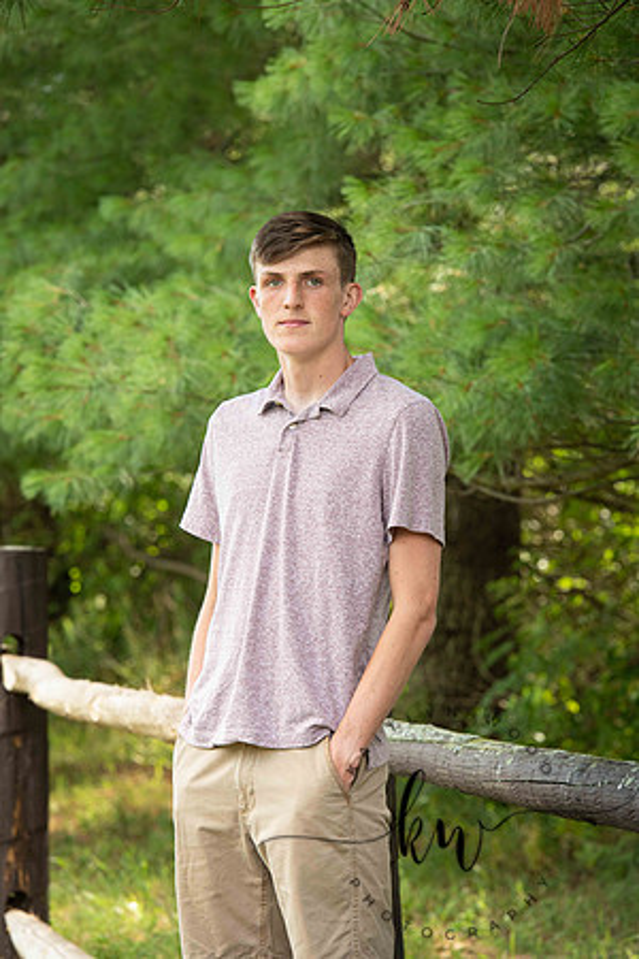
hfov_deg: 8.3
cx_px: 320
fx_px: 4393
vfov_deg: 12.5
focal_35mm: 165
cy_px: 480
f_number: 6.3
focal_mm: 165
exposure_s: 1/200
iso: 500
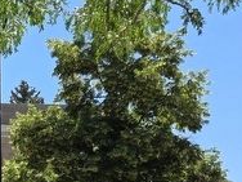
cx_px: -174
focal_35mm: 98
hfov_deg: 17.0
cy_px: 217
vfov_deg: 14.6
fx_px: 685
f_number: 1.8
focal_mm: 5.4
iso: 25
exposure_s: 1/1339
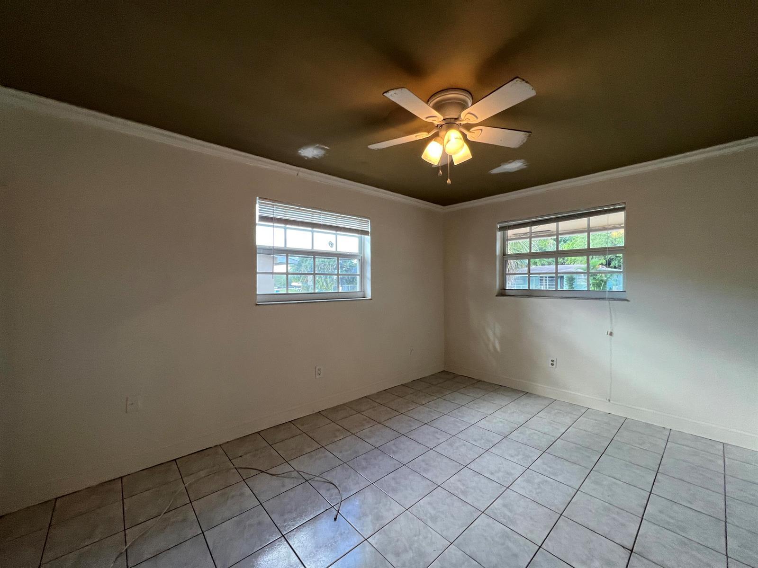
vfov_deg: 89.9
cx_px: 379
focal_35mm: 13
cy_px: 284
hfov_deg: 106.2
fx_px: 285
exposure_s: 1/120
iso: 160
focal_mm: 1.57
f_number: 1.8
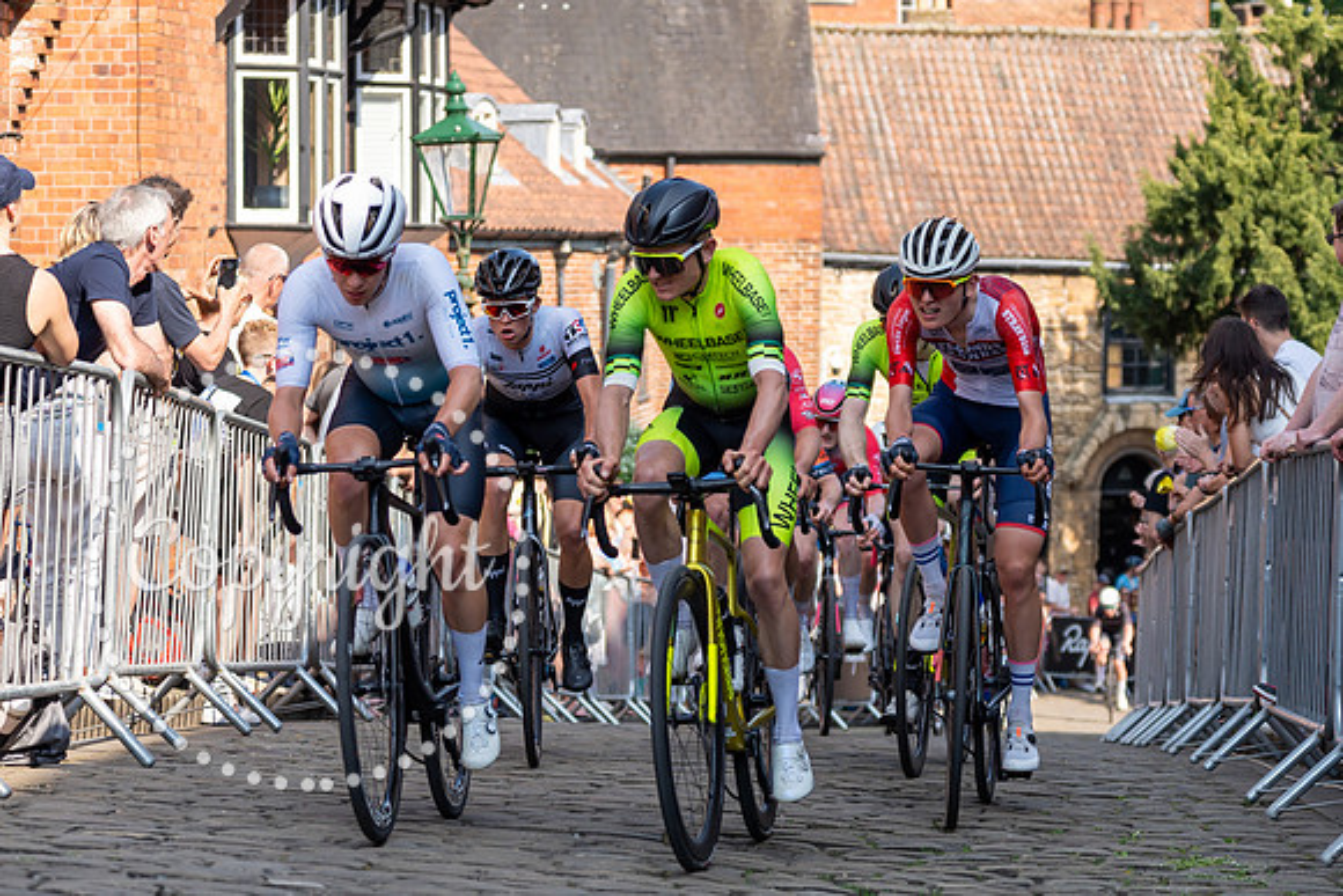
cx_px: 791
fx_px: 4249
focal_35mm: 114
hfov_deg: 17.9
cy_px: 267
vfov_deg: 12.0
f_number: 2.8
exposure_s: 1/1250
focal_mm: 63
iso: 100
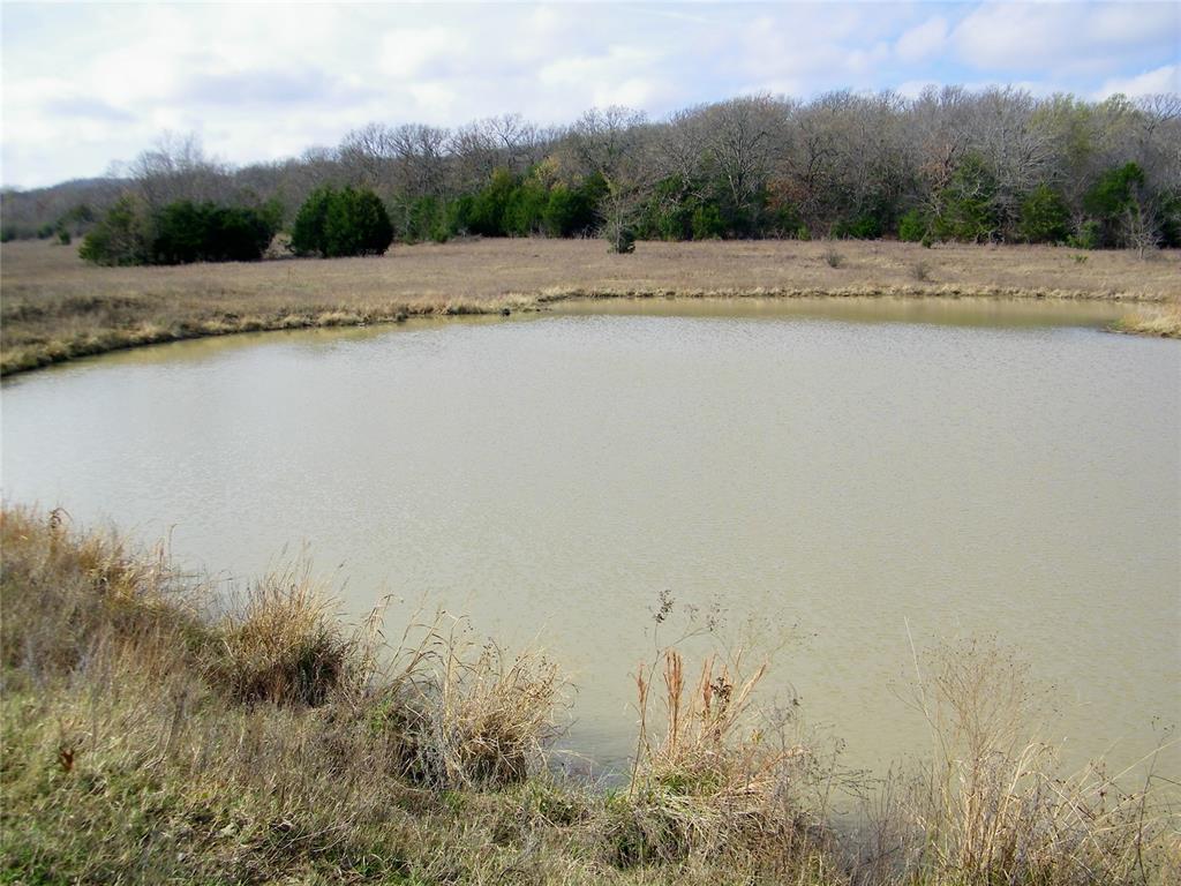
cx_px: 590
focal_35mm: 32
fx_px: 1092
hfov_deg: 56.8
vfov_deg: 44.2
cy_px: 443
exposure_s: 1/160
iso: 80
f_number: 7.2
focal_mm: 5.8
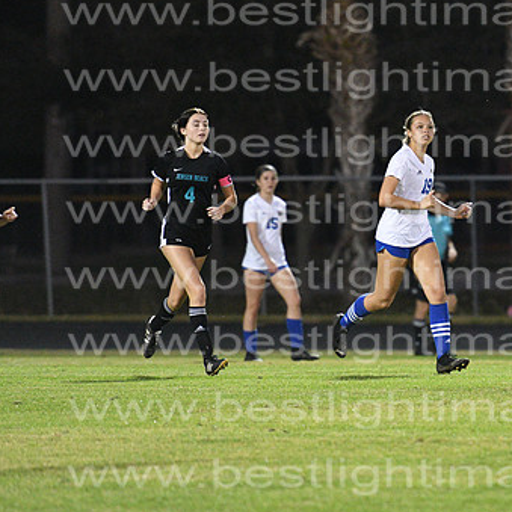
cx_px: 411
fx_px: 7296
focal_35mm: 436
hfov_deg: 4.0
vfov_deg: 4.0
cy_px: 245
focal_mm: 200
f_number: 2.8
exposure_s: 1/800
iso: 7200
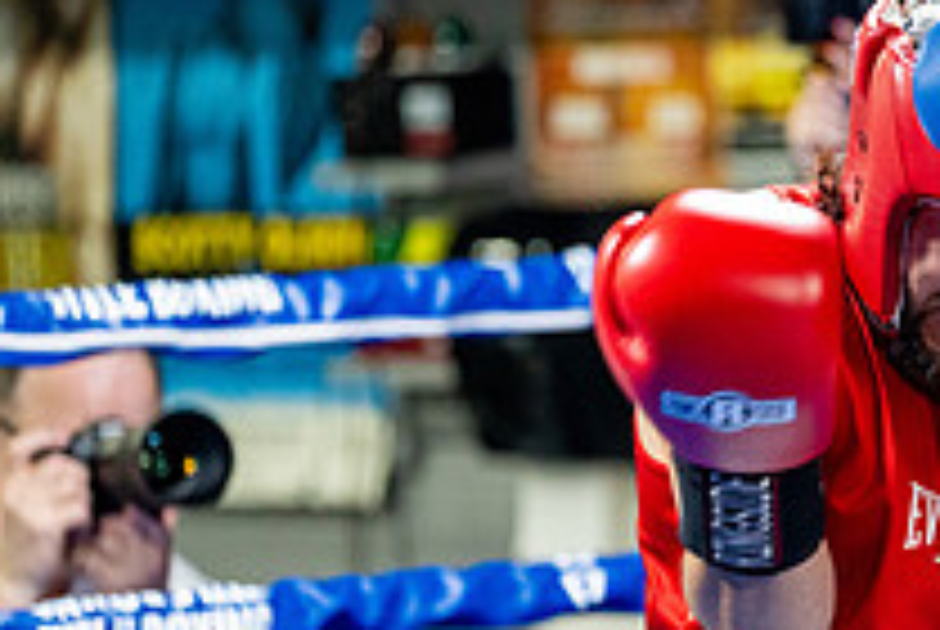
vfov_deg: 5.0
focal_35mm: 277
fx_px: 7243
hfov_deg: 7.3
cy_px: 416
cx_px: 1273
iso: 4000
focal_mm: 100
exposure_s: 1/800
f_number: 2
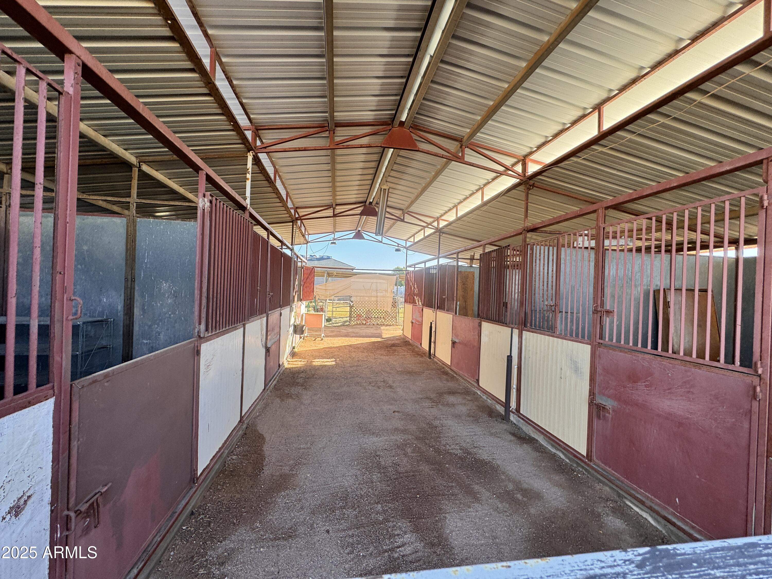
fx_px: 312
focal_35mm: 14
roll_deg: -1.8
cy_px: 290
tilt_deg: +0.0
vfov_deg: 85.7
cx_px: 386
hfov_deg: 102.1
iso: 40
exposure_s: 1/201
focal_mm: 2.22
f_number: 2.2
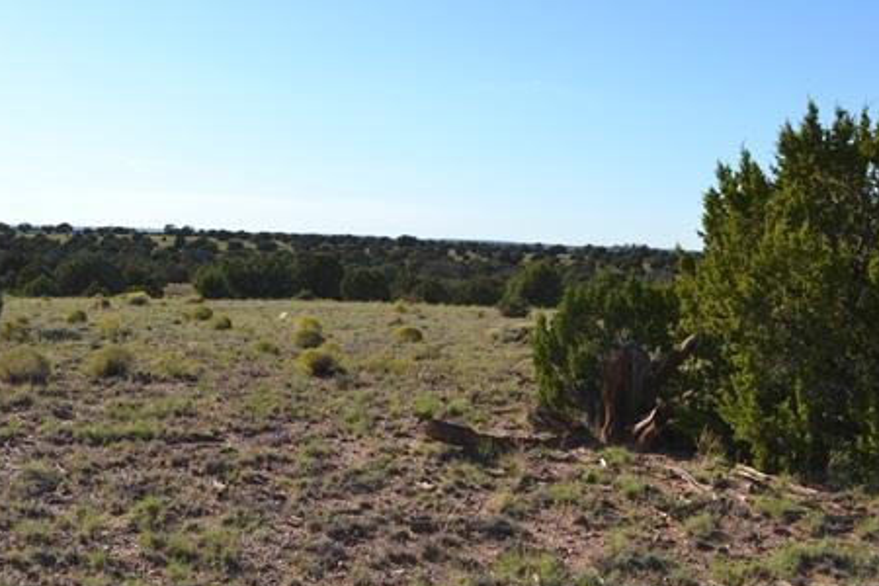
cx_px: 314
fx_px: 1465
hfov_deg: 33.2
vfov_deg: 22.6
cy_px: 281
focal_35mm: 60
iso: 100
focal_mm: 30
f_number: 9
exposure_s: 1/200
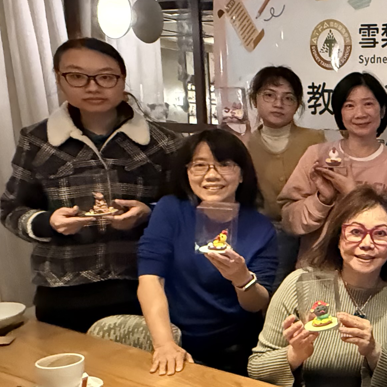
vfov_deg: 39.2
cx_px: 539
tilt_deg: -8.0
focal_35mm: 43
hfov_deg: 29.1
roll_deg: -1.6
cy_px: 203
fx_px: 544
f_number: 2.2
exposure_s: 1/50
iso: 1250
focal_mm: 2.22
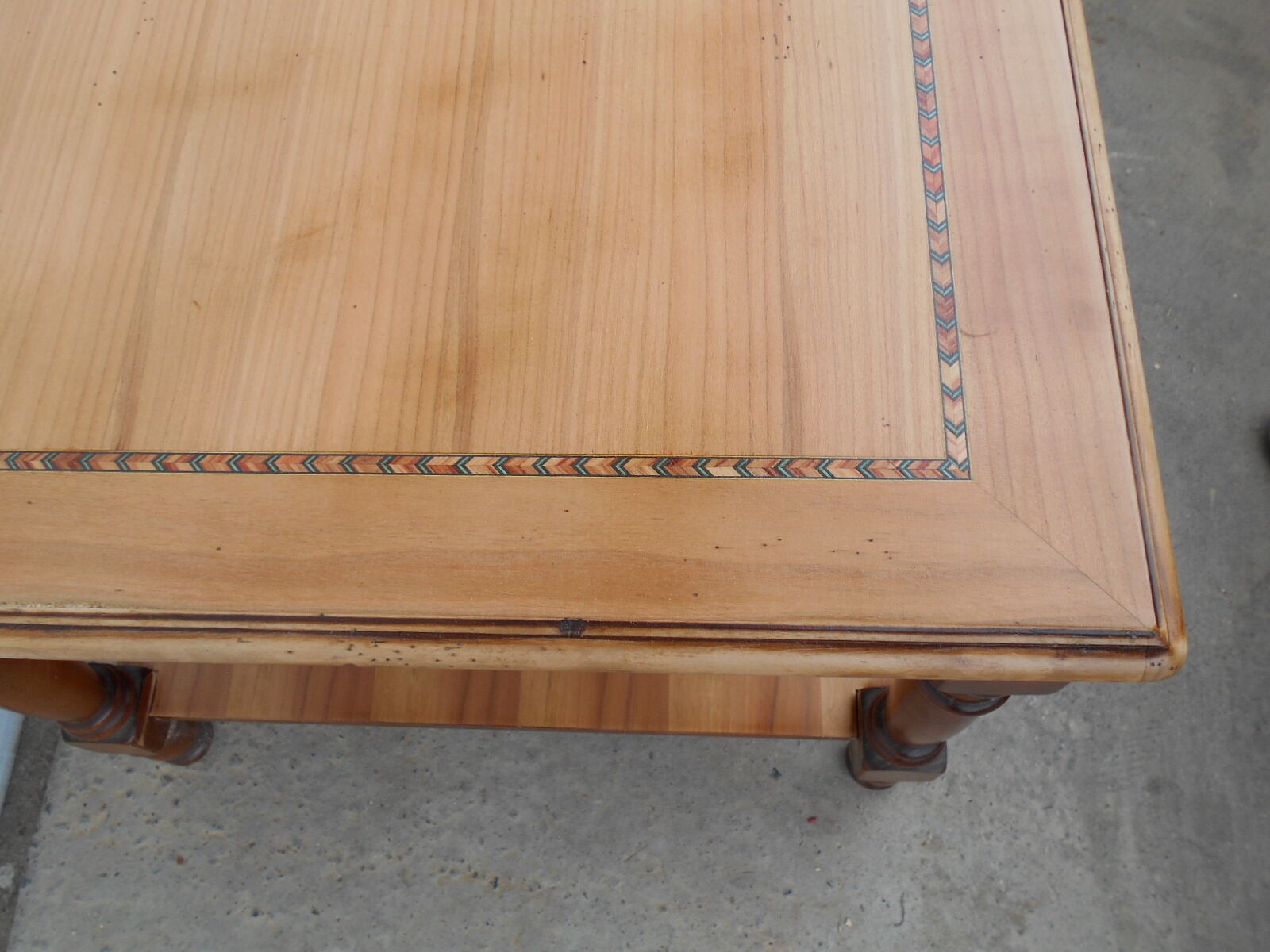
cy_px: 476
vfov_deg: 46.8
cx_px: 635
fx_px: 1101
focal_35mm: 30
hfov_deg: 60.0
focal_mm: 5.1
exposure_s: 1/125
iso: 80
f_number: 3.4
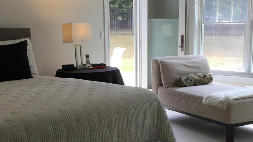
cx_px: 138
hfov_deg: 35.4
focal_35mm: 59
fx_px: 396
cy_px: 93
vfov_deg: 20.3
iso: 32
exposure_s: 1/120
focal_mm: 3.3
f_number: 2.4
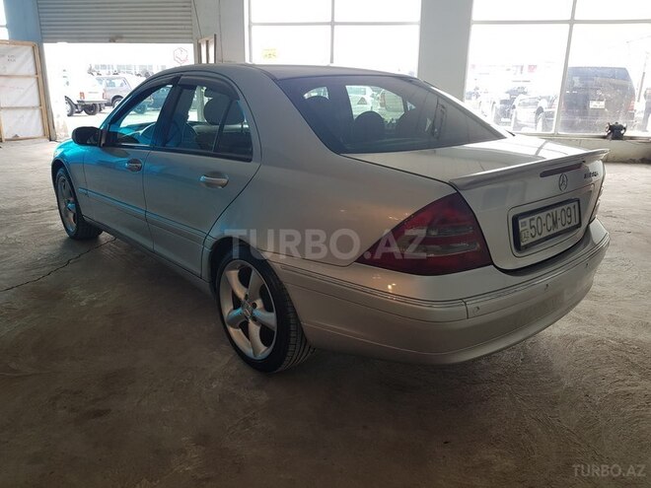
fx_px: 489
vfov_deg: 53.1
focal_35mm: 26
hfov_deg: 67.3
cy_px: 244
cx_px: 326
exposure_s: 1/156
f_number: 1.7
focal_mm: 4.2
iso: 40
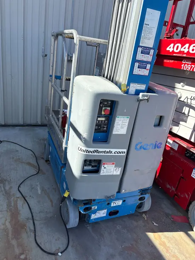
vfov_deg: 67.3
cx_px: 98
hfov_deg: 53.1
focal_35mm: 26
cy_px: 130
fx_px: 195
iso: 50
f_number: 1.6
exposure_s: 1/1451
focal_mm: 5.96
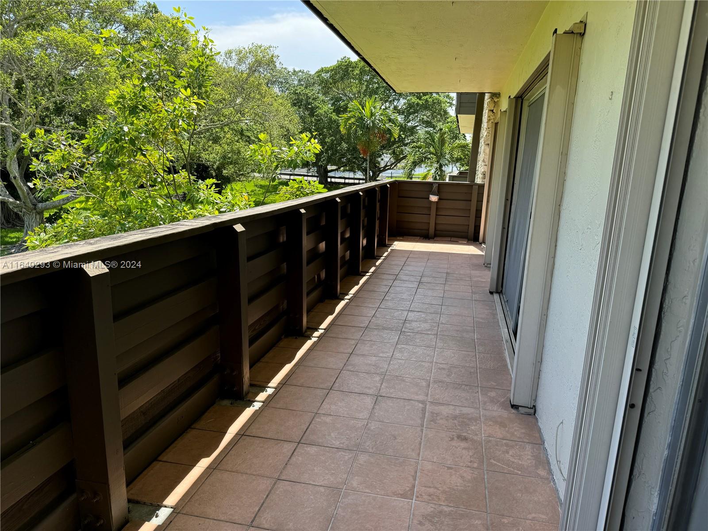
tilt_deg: -11.9
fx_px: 491
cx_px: 354
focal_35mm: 24
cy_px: 266
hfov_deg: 71.6
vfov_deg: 56.8
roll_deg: -2.3
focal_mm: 6.76
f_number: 1.78
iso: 80
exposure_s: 1/888
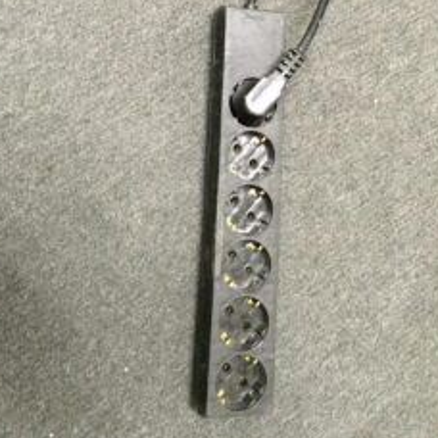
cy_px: 69
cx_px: 259
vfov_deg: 35.9
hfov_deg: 37.4
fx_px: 644
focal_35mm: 45
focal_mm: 4.15
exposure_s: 1/17
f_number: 2.2
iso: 400
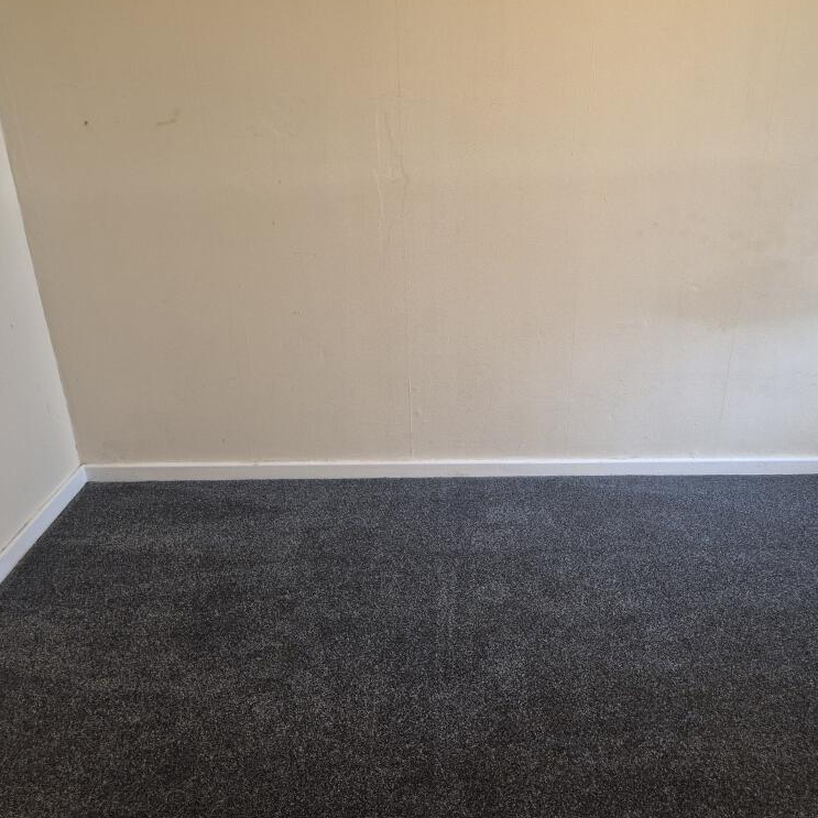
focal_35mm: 28
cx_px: 519
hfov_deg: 56.5
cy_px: 414
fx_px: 749
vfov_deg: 57.3
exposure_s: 1/100
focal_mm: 5.4
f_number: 1.8
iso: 320
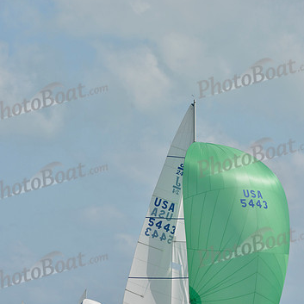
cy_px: 213
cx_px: 153
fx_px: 3328
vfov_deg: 5.2
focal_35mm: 335
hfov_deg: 5.2
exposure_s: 1/1250
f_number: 8
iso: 280
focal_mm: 240
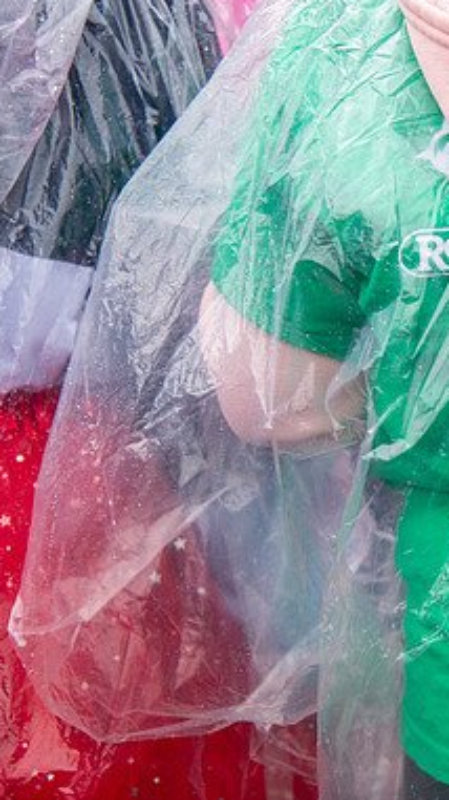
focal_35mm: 105
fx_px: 2225
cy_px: 397
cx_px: 533
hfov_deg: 11.3
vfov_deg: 20.4
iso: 2000
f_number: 4
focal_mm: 65
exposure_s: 1/320
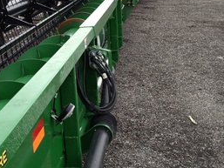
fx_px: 479
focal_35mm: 74
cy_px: 81
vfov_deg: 19.9
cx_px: 33
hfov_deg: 25.7
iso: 50
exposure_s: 1/120
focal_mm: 4.28
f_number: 2.4
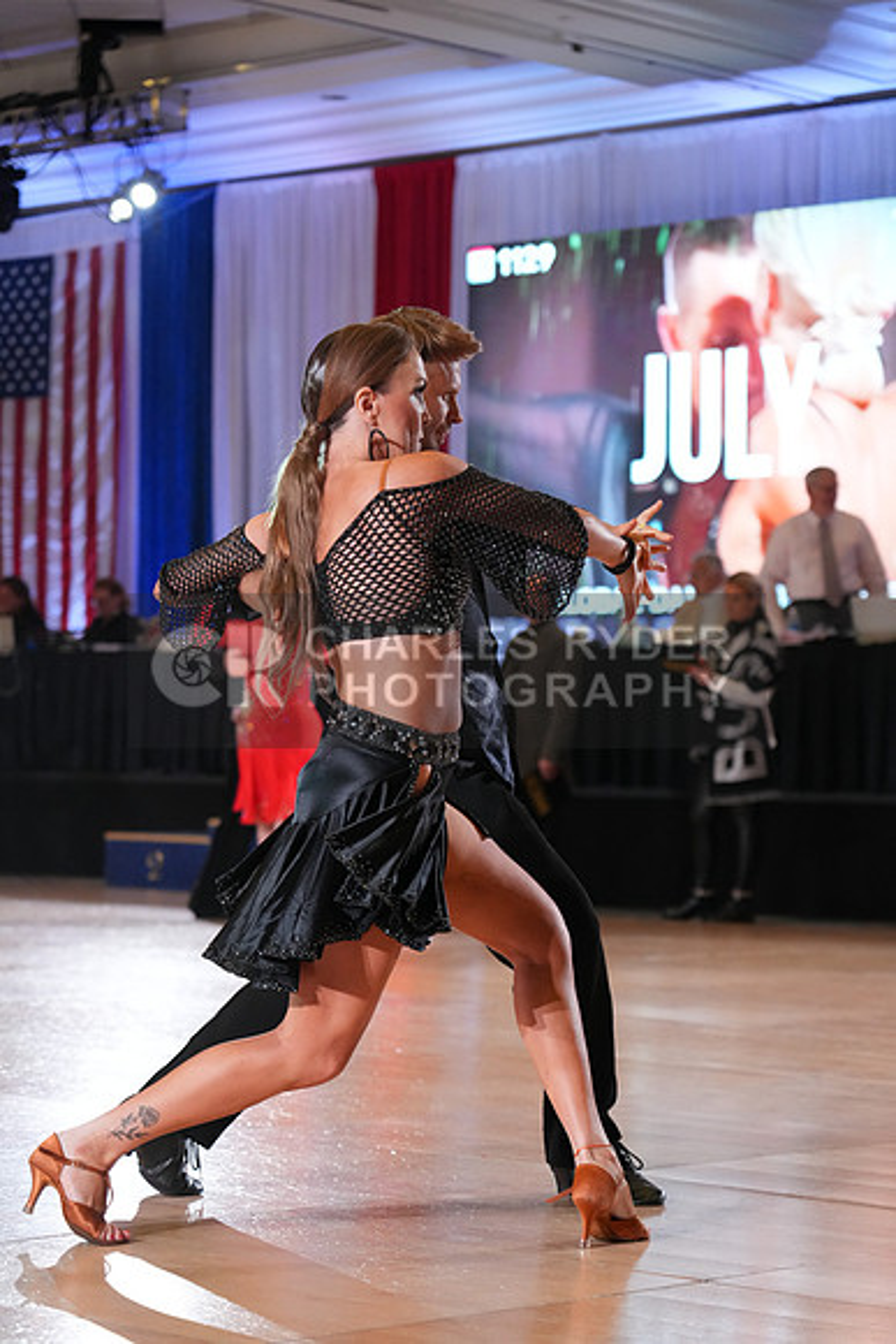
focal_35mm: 94
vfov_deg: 21.7
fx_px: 3507
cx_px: 448
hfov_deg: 14.6
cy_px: 672
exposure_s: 1/500
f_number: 4
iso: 4000
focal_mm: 94
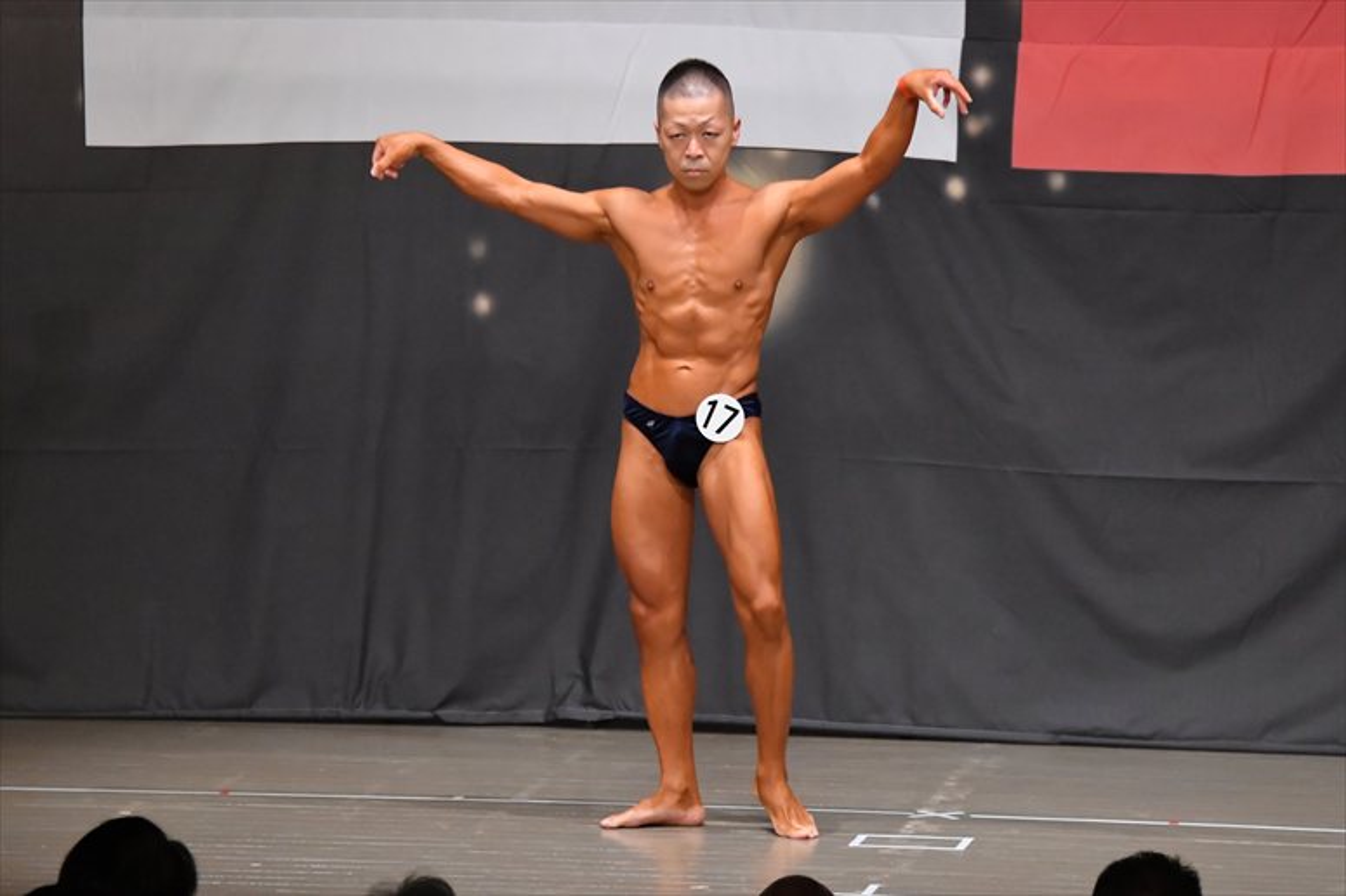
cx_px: 673
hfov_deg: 8.6
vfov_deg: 5.7
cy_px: 448
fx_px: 8969
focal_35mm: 240
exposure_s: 1/400
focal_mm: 160
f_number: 5.6
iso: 6400
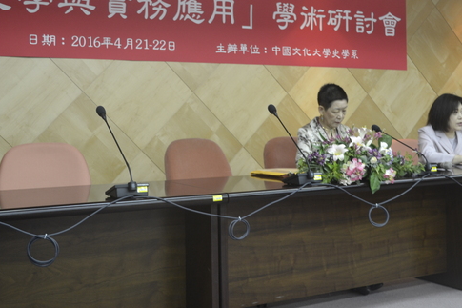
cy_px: 99
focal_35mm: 52
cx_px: 254
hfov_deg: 38.2
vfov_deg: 25.8
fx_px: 667
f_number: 4
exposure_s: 1/15
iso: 400
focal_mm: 24
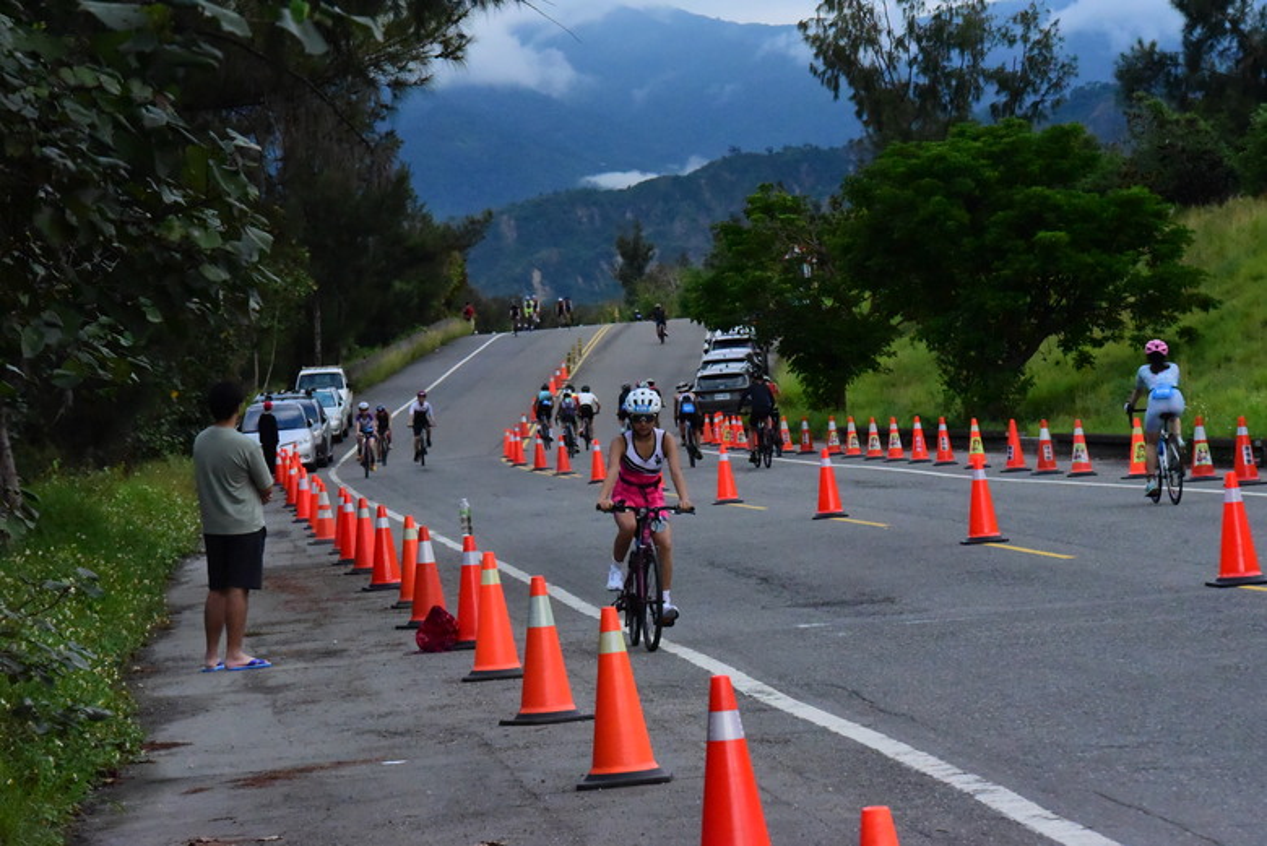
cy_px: 423
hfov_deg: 14.1
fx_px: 5106
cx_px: 634
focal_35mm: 145
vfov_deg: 9.5
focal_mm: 145
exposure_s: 1/4000
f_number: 14
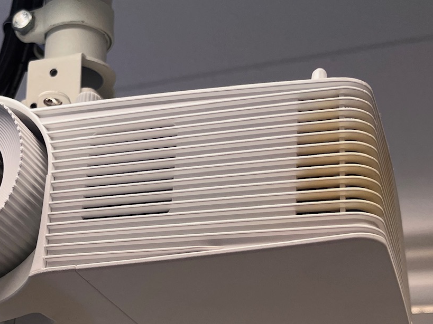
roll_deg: -1.4
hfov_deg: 29.5
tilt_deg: +16.4
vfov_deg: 22.3
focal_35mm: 65
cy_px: 253
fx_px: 813
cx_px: 132
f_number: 1.6
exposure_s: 1/100
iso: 40
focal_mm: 5.1
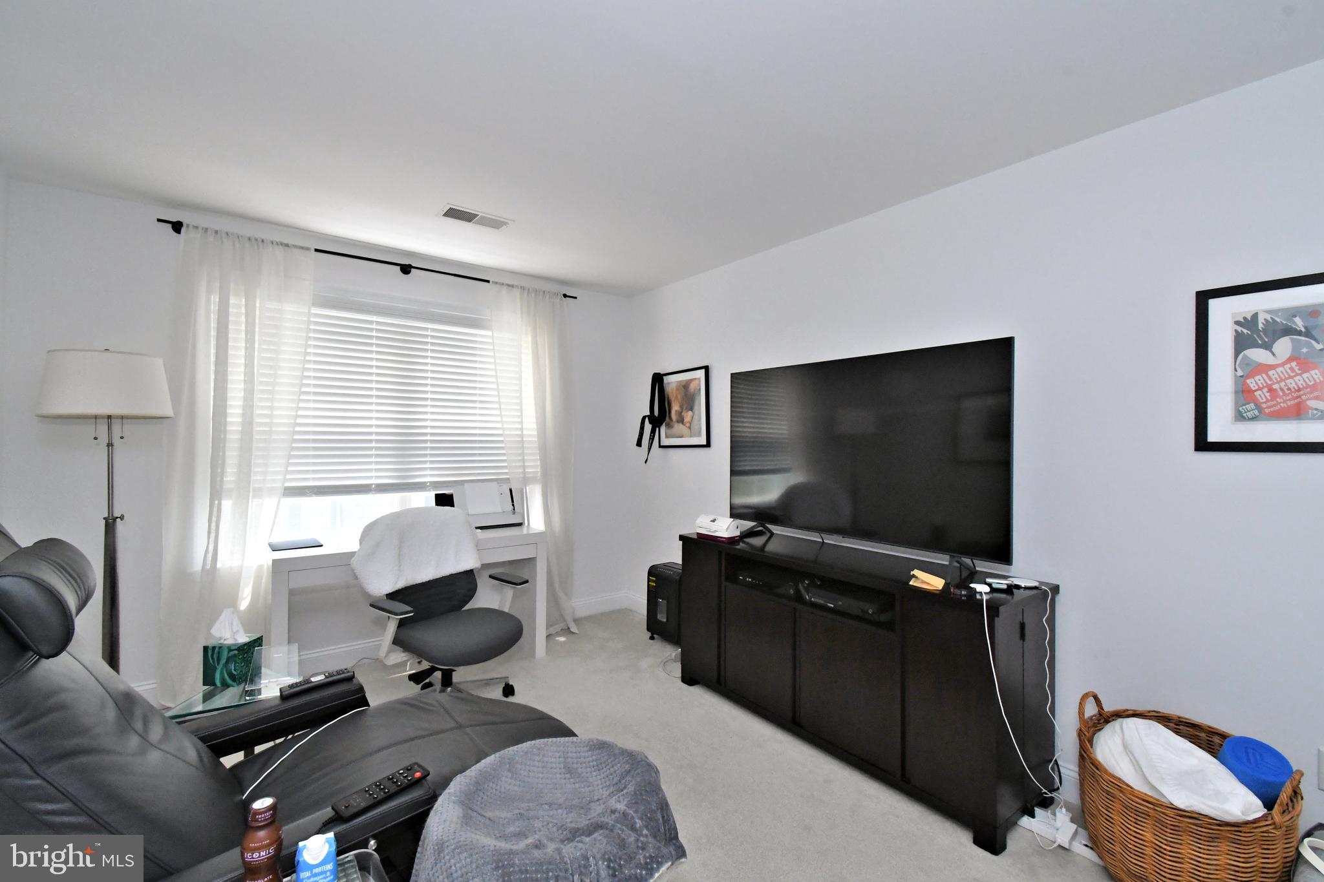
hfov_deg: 100.4
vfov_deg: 77.3
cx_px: 662
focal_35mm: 15
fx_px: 552
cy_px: 441
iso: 3200
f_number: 13
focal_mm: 10
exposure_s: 1/250
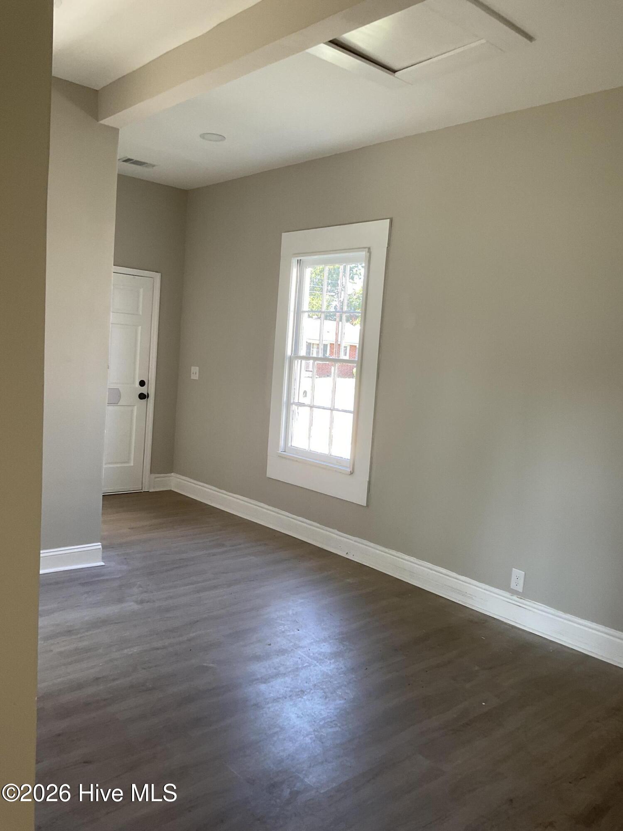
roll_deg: -2.9
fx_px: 696
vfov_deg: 61.7
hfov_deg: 48.2
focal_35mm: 29
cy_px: 416
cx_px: 312
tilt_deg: -2.0
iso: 40
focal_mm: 3
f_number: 1.8
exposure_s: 1/60
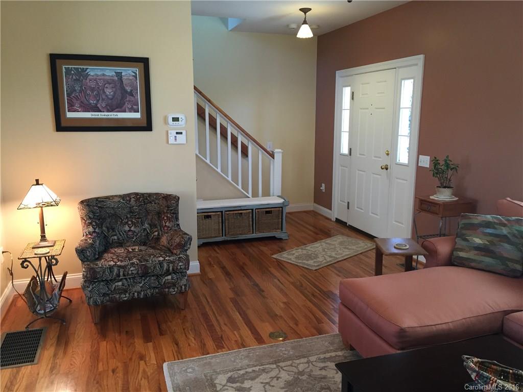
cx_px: 262
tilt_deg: -10.8
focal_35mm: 29
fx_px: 438
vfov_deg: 48.2
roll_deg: +0.0
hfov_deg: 61.7
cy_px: 196
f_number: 2.2
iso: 100
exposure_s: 1/30
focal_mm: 4.15
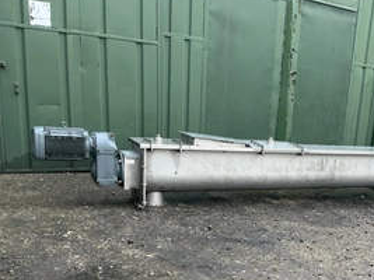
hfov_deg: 46.2
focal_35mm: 39
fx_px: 421
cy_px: 202
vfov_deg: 36.1
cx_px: 279
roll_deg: -2.7
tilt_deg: -12.2
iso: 50
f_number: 1.6
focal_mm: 5.1
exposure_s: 1/239
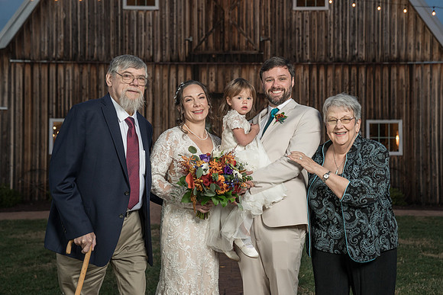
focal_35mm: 54
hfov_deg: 36.7
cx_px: 231
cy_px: 141
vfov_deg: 25.0
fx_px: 668
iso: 1000
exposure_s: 1/100
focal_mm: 52
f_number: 4
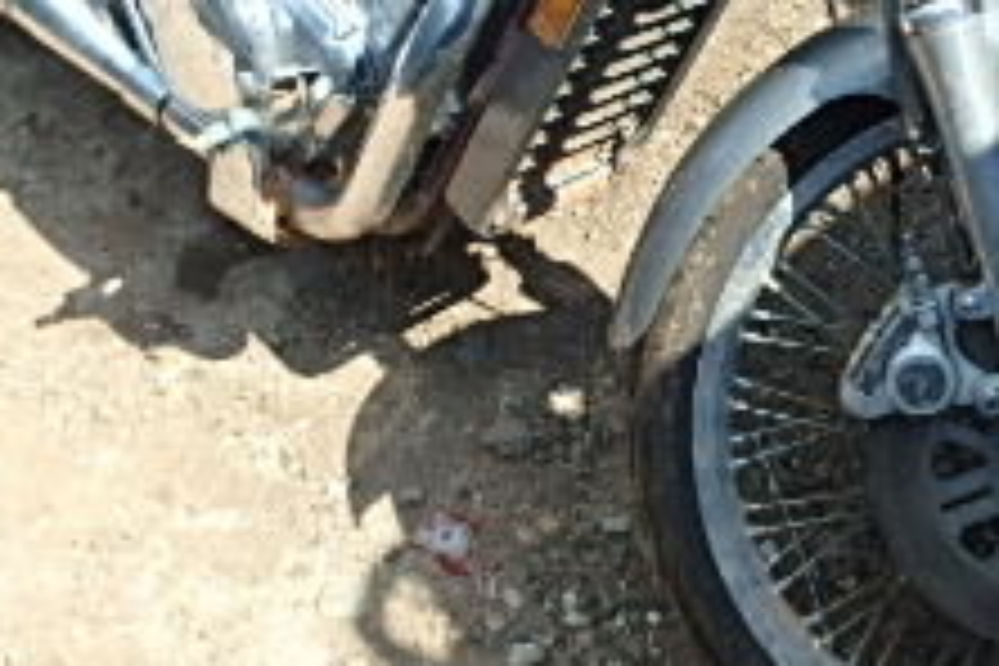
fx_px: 1748
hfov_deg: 31.3
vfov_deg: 20.5
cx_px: 756
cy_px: -72
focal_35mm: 63
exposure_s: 1/400
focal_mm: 3.7
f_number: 3.5
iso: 125
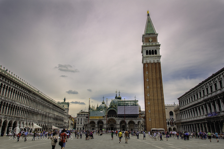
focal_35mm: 27
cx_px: 112
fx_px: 168
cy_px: 74
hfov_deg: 67.4
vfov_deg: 47.8
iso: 200
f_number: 9
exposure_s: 1/500
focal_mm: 18
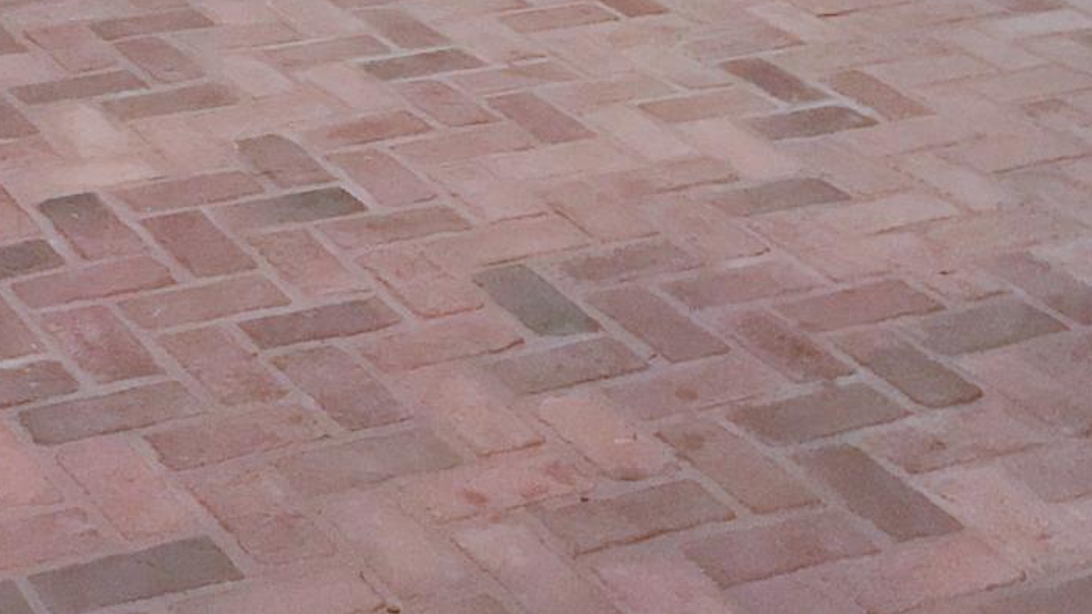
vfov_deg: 13.3
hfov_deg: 23.9
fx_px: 2577
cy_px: -67
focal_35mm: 89
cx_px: 576
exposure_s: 1/4
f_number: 1.8
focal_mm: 3.99
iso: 125
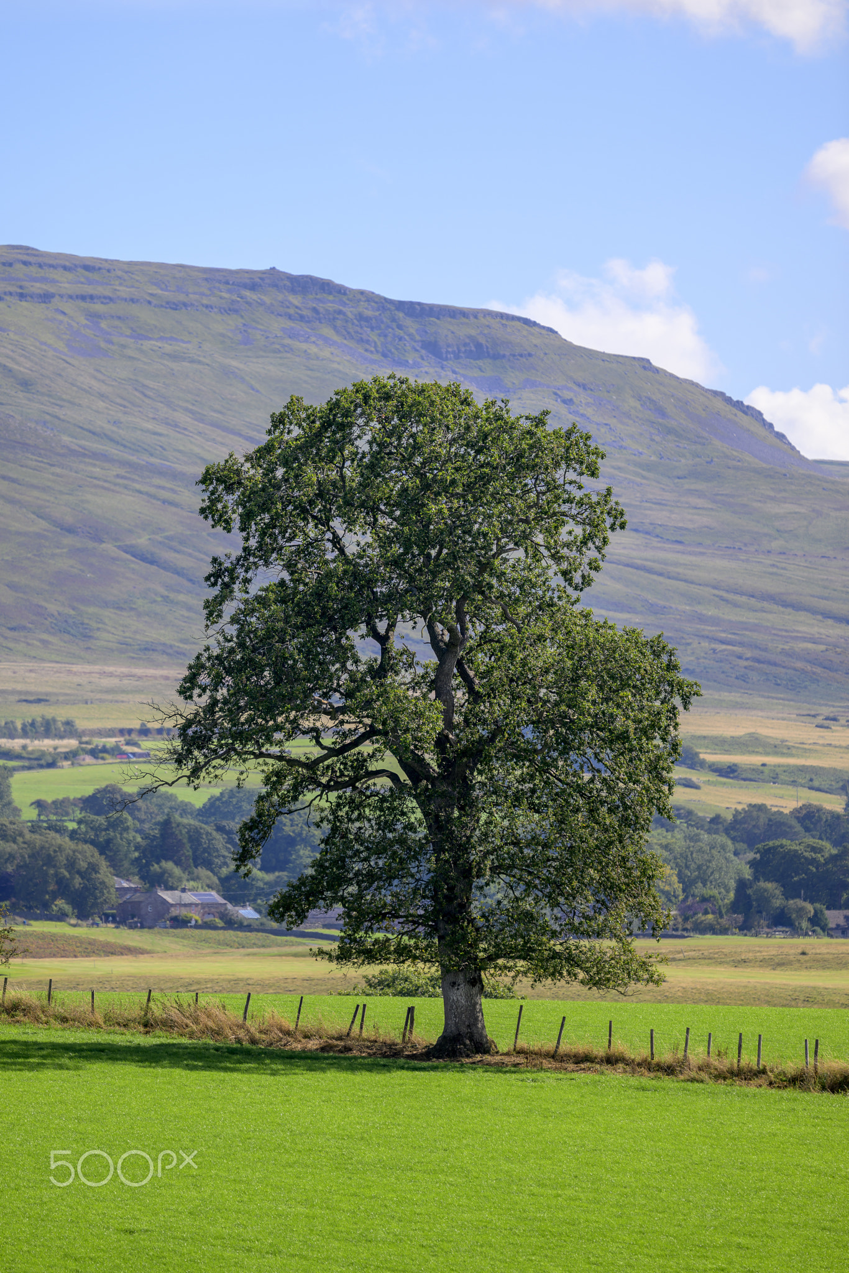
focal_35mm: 320
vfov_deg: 6.4
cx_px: 424
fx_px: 11315
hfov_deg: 4.3
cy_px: 636
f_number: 5.3
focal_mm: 320
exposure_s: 1/250
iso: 64
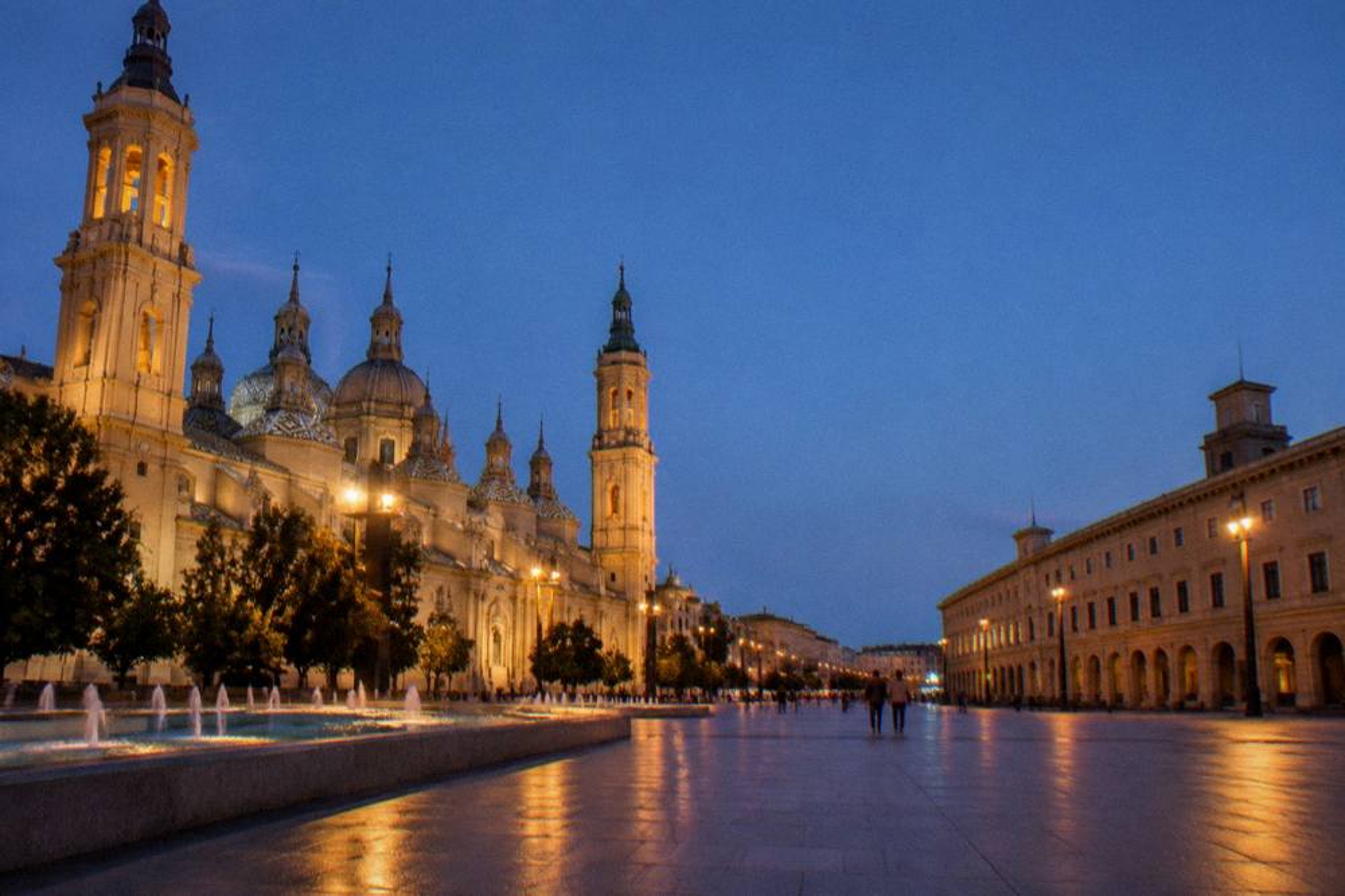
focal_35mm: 35
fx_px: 1307
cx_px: 672
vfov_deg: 37.8
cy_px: 448
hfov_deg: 54.5
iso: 1600
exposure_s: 1/60
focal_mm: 35
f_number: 6.3
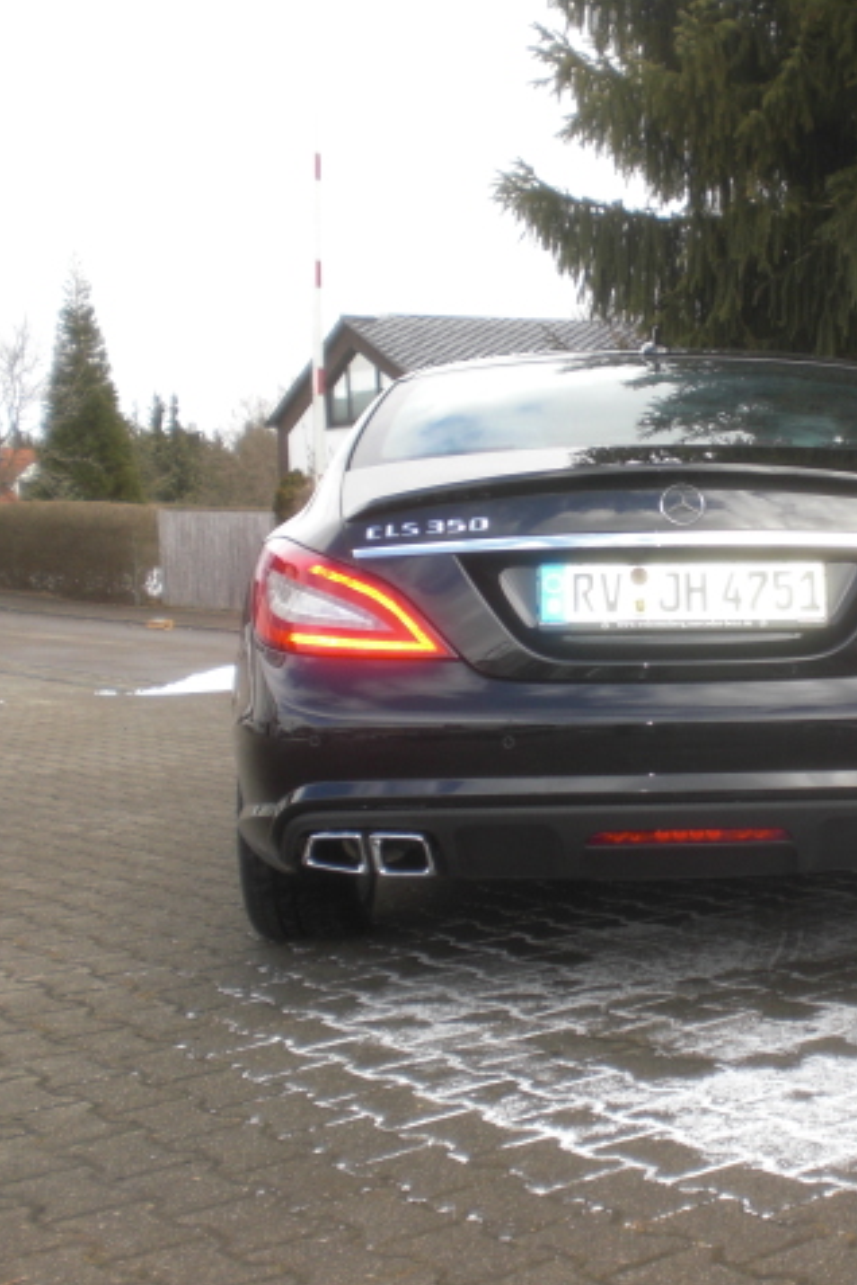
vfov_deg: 37.5
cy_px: 644
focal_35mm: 53
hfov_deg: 25.0
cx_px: 720
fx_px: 1892
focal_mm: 6.3
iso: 64
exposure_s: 1/250
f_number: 3.1
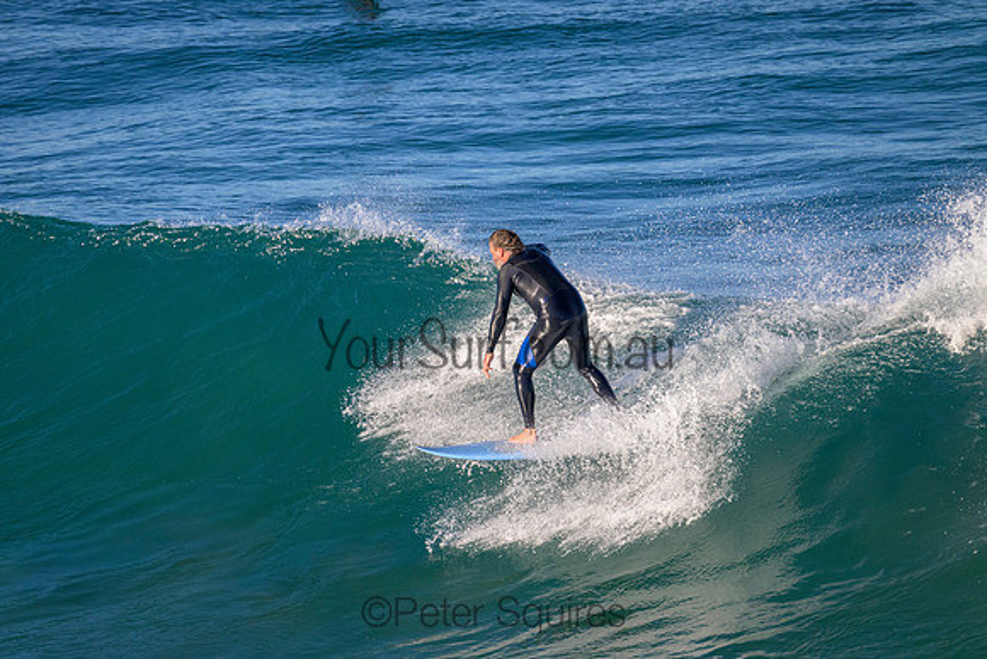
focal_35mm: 650
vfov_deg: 2.1
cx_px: 494
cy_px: 330
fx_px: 17824
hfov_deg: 3.2
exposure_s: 1/2000
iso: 2200
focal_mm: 650
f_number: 11
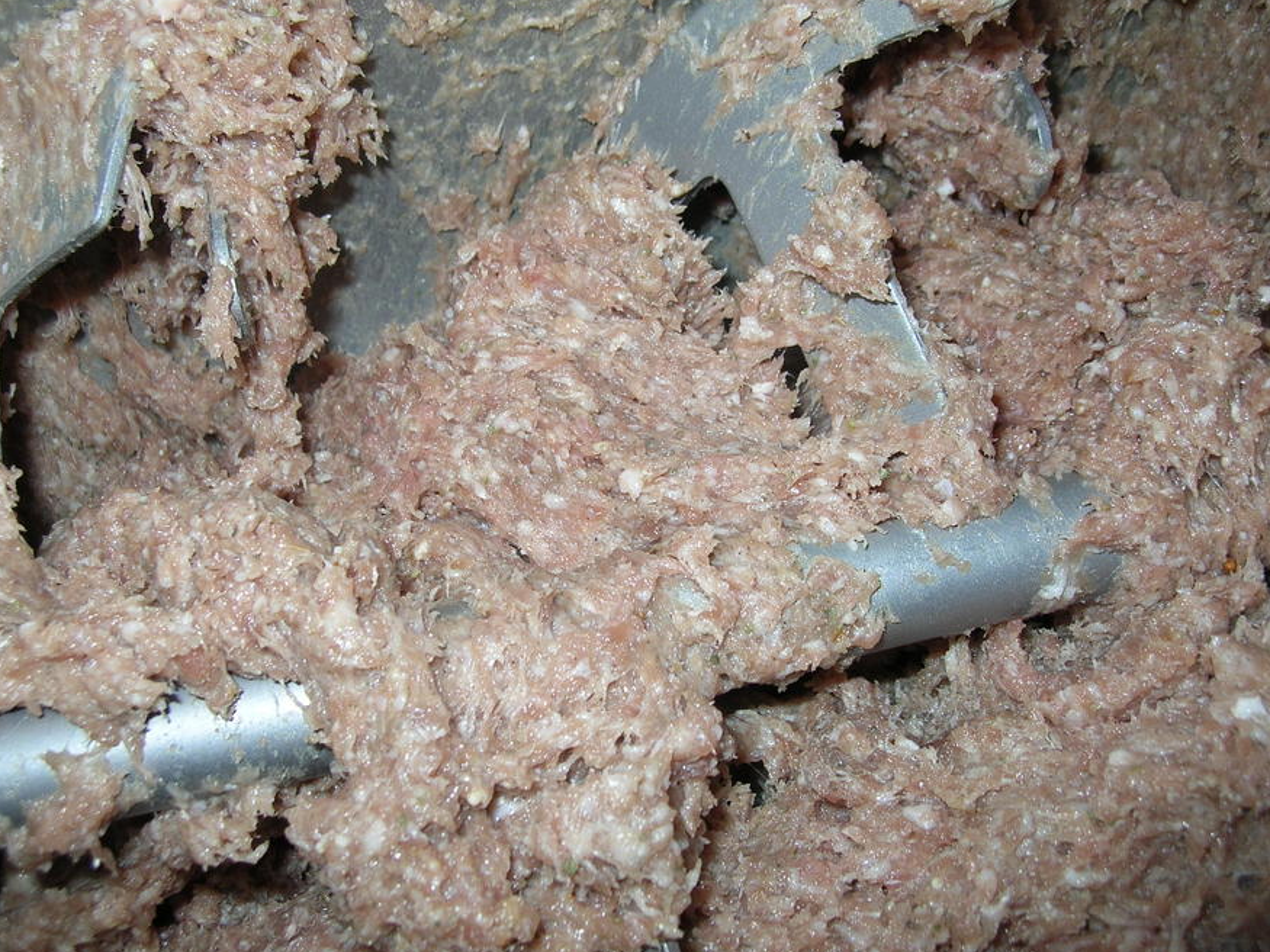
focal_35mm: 37
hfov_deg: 50.1
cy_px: 485
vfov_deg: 38.7
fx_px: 1357
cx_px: 649
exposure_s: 1/60.1
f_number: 2.7
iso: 50
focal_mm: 6
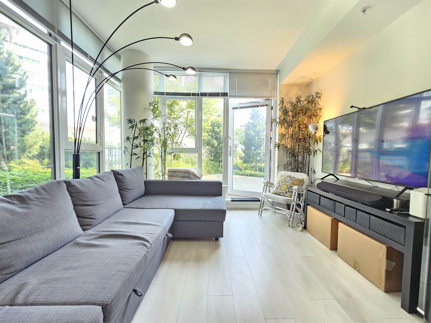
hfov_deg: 106.2
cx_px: 216
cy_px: 162
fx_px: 162
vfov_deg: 89.9
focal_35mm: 13
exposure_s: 1/60
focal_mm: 2.2
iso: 320
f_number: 2.2
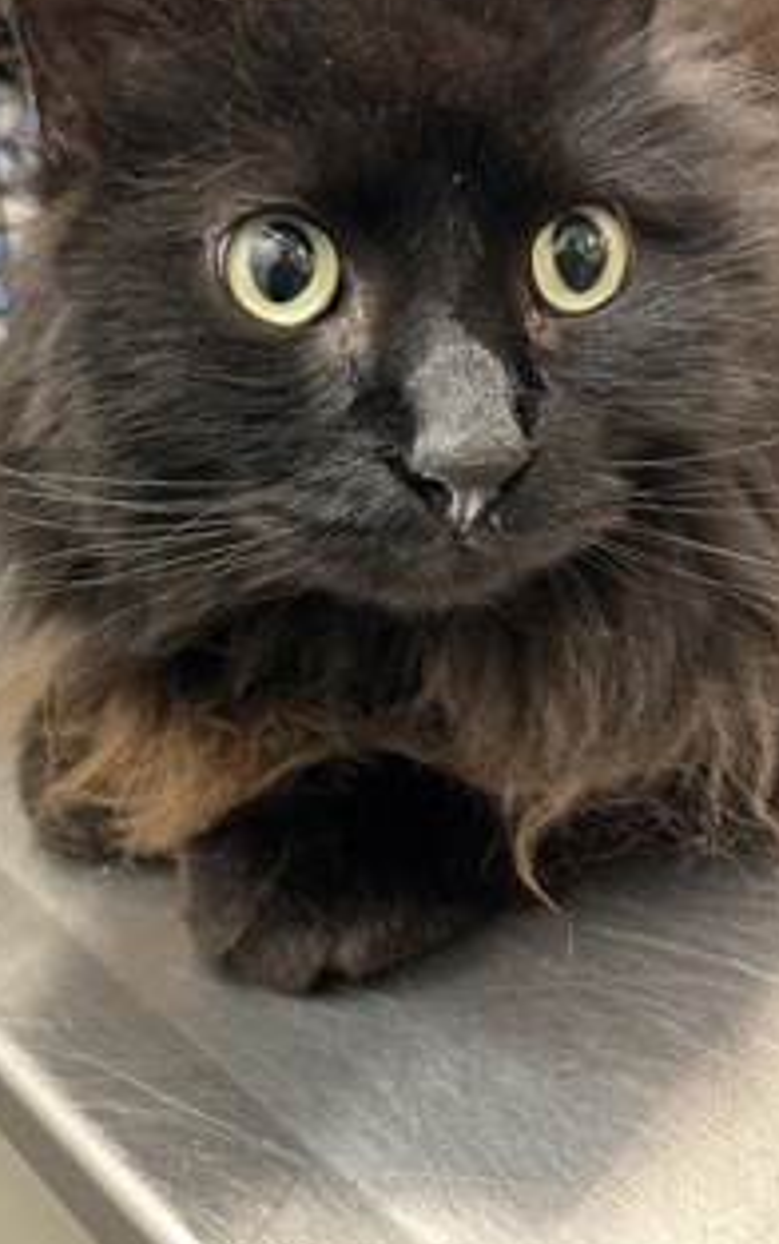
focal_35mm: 37
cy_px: 517
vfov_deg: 52.5
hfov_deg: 34.0
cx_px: 221
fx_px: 1255
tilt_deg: -25.2
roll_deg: +2.4
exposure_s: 1/60
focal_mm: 5.7
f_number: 1.5
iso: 200
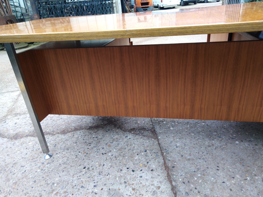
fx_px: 198
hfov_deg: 67.3
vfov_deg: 53.1
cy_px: 98
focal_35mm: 26
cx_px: 132
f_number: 2.2
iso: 189
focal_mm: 3.46
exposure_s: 1/30
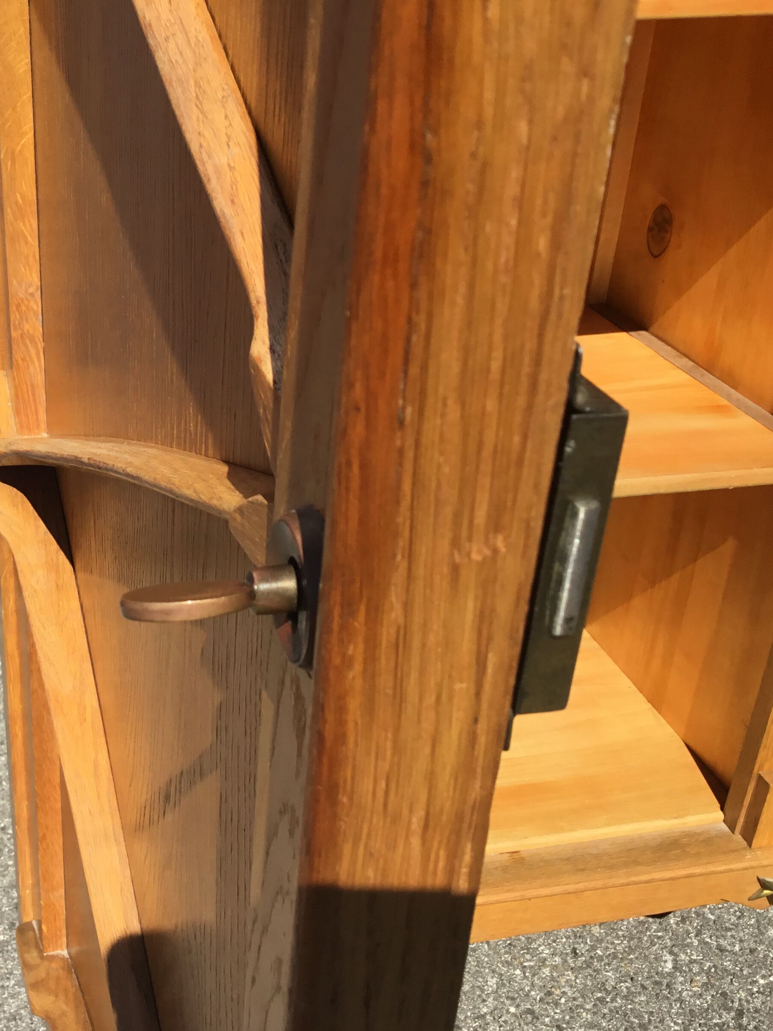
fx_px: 1250
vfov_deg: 44.8
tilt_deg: -27.8
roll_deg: +0.9
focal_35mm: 42
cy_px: 523
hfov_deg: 32.7
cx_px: 86
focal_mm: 3.3
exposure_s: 1/1131
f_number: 2.4
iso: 25
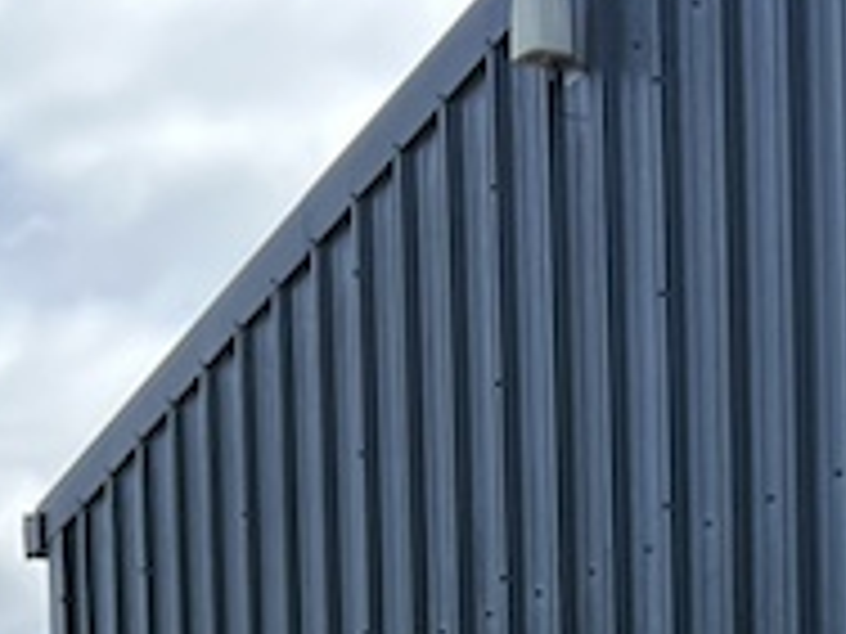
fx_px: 3373
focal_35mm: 138
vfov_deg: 9.9
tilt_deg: -0.1
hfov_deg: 14.3
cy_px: 1335
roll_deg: +1.5
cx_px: 464
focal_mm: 5.7
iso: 50
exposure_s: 1/2165
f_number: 1.5
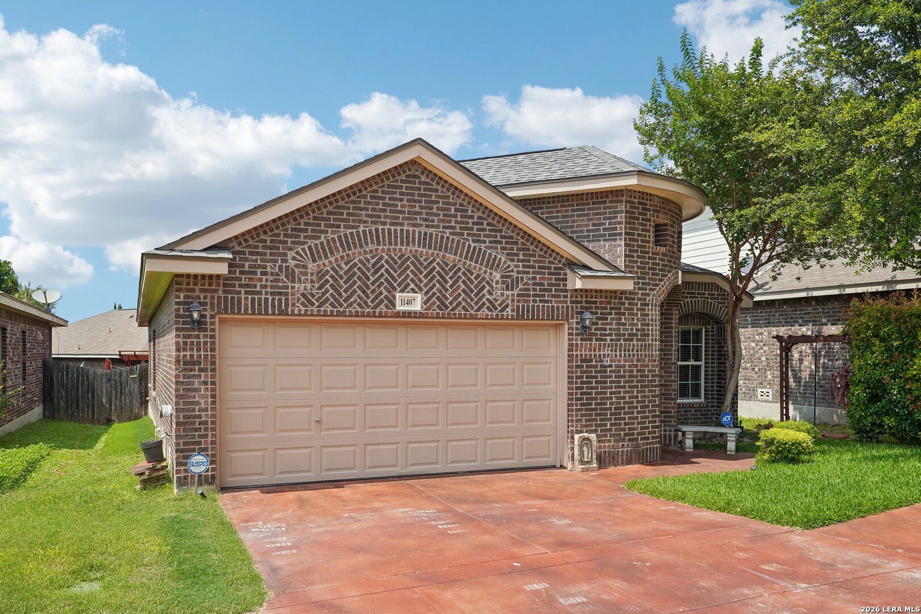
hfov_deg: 64.6
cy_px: 307
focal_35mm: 28
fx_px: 729
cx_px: 460
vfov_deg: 45.7
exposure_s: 1/200
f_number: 8
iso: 100
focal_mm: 28.5
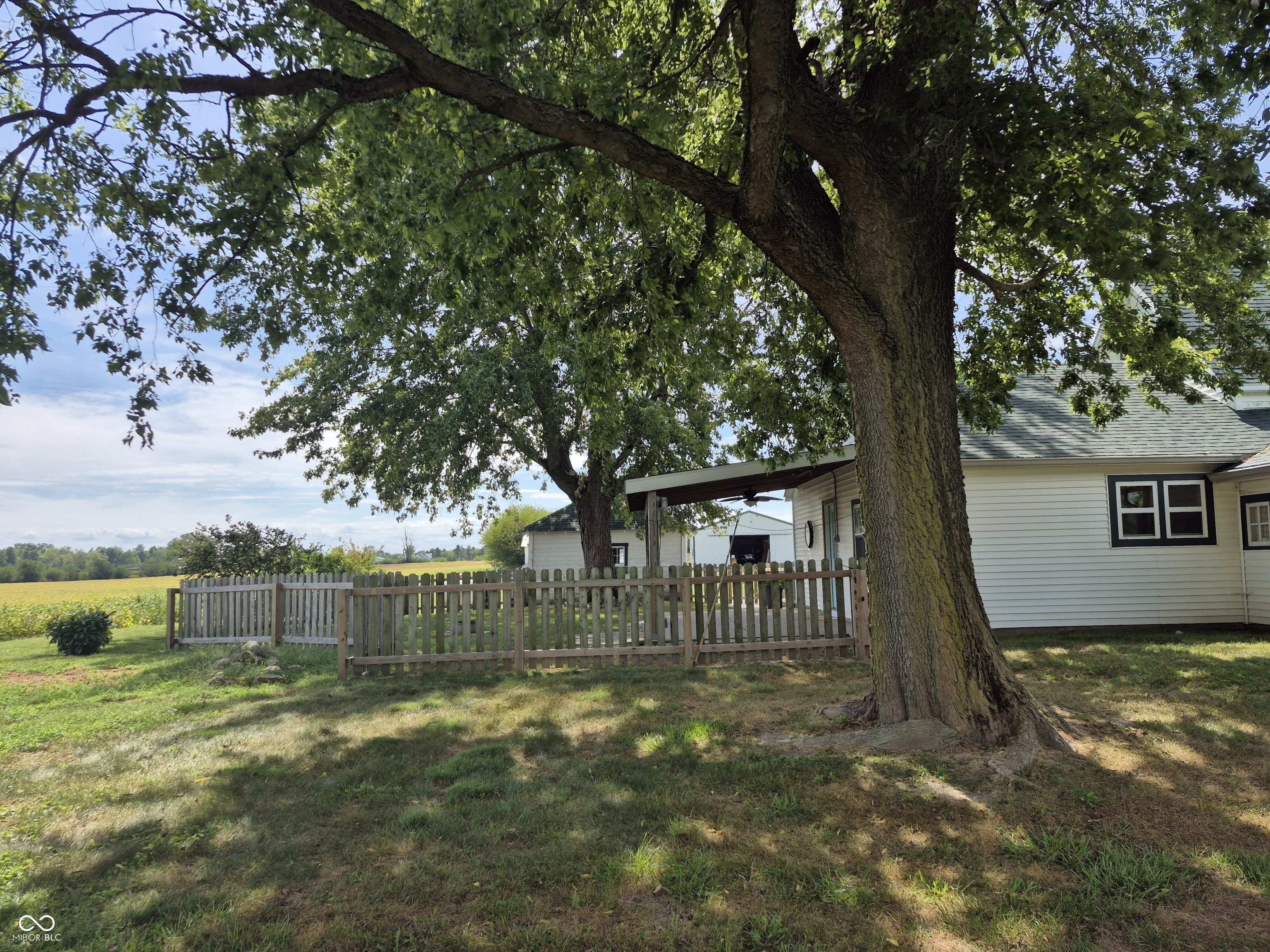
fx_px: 844
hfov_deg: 73.9
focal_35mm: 23
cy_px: 476
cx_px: 635
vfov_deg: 58.9
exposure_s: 1/2048
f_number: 1.8
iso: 25
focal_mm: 5.4
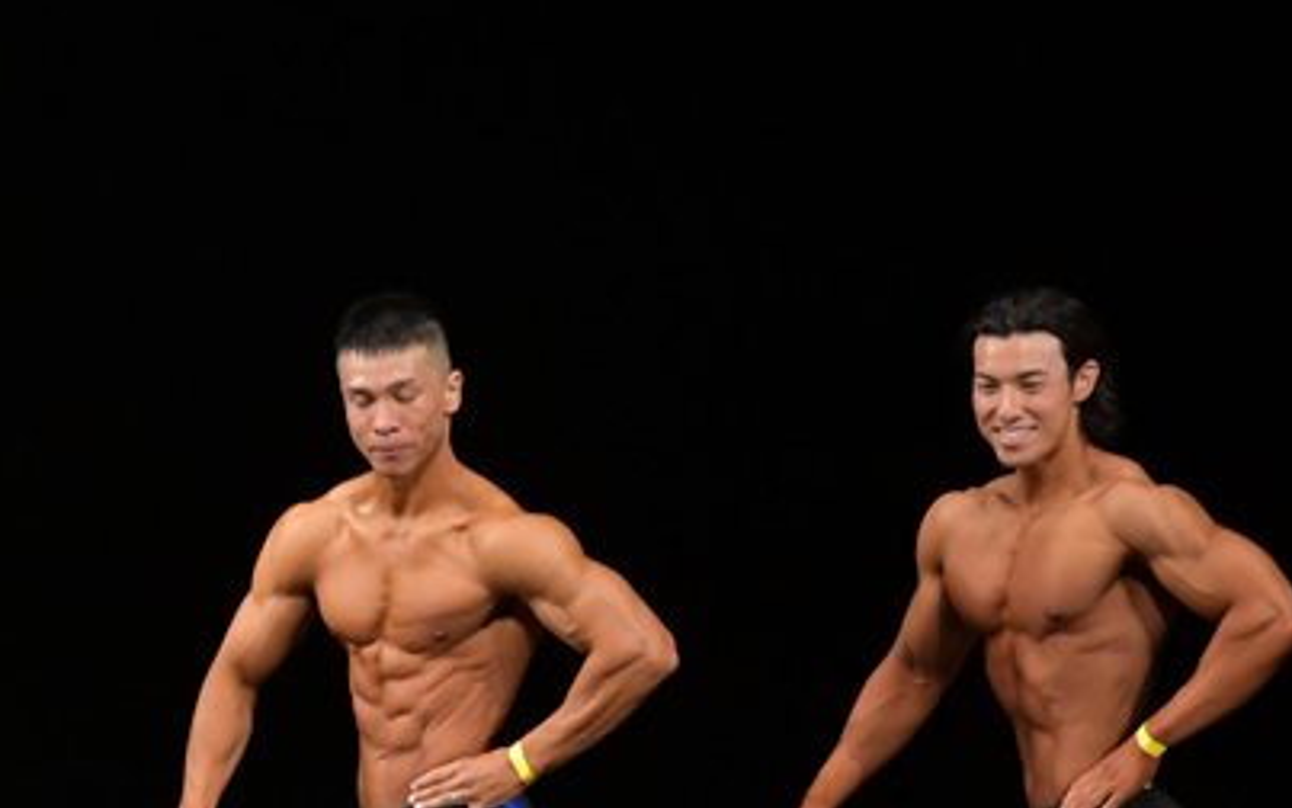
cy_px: 818
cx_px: 155
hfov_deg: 4.8
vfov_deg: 3.0
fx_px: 15530
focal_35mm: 441
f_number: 5.6
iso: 3200
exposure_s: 1/400
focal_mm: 150
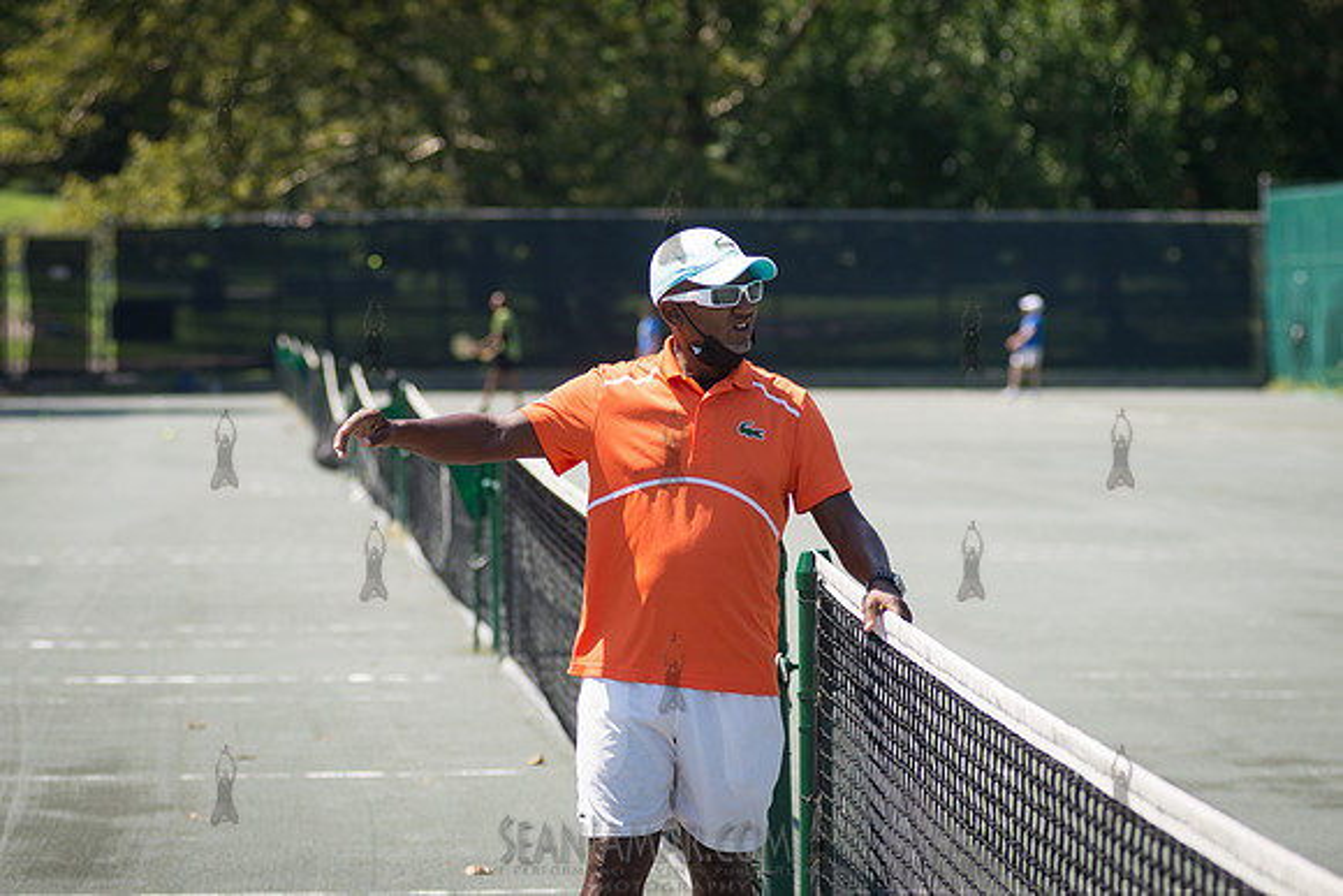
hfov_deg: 13.0
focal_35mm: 158
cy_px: 448
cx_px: 672
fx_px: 5900
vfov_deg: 8.7
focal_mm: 112
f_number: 4
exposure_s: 1/1000
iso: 125
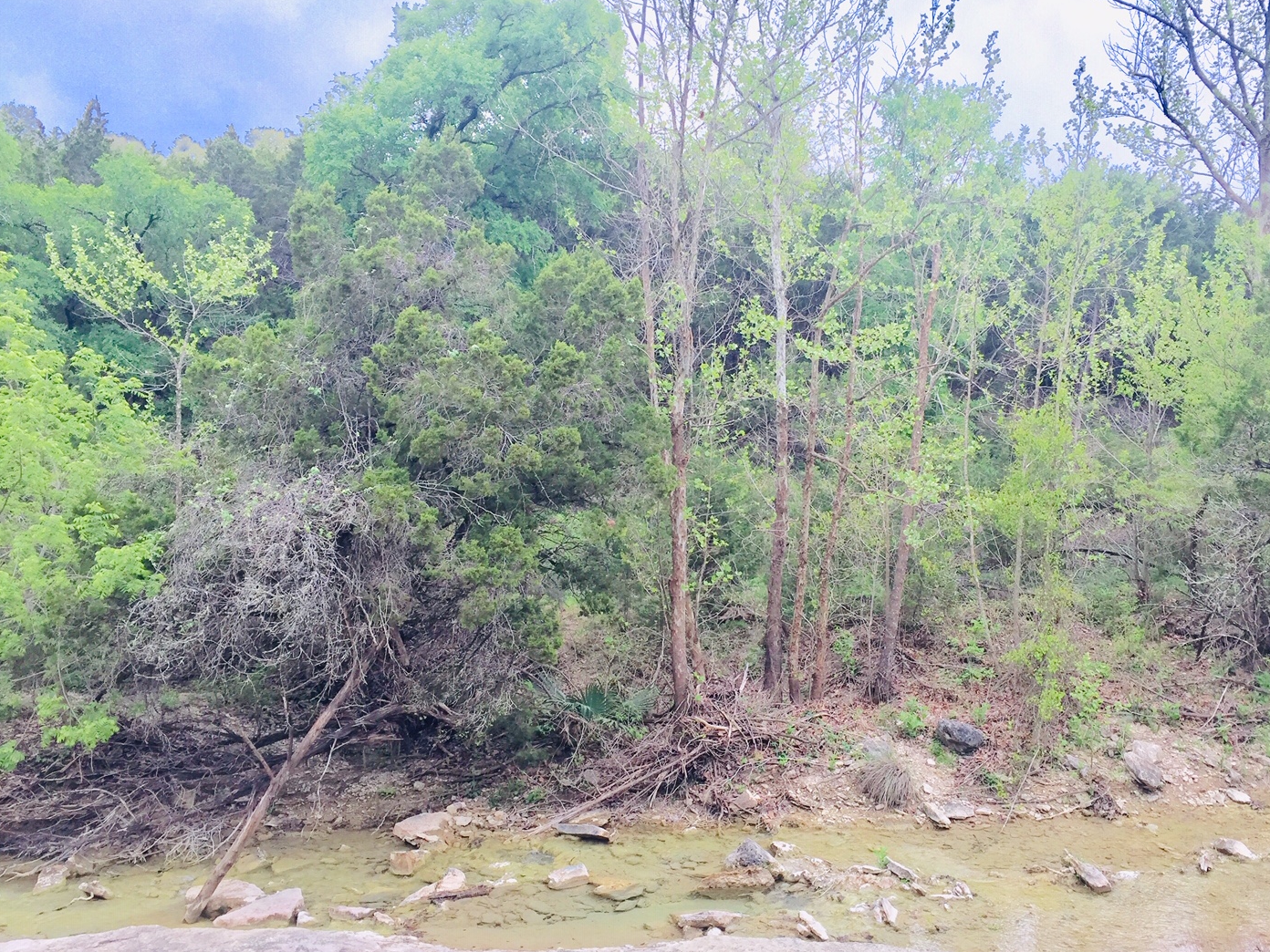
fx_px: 1247
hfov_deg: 53.7
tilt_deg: -4.1
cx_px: 740
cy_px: 524
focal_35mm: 34
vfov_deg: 41.7
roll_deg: -0.8
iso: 32
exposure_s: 1/158
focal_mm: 4.15
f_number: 2.2
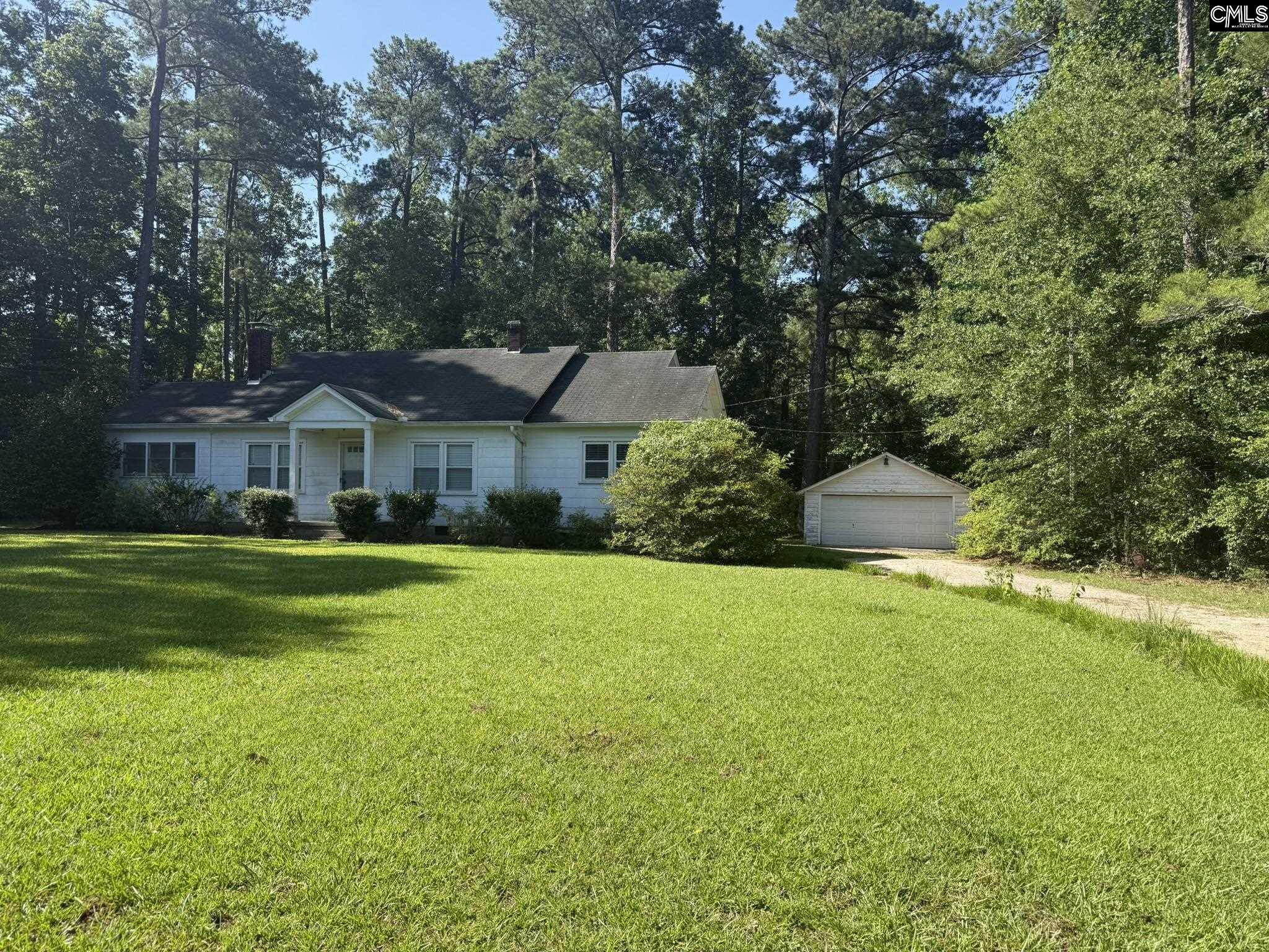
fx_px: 880
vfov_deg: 56.8
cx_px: 634
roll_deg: +0.2
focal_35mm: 24
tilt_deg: +0.8
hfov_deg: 71.6
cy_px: 476
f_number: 1.78
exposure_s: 1/1812
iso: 80
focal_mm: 6.76
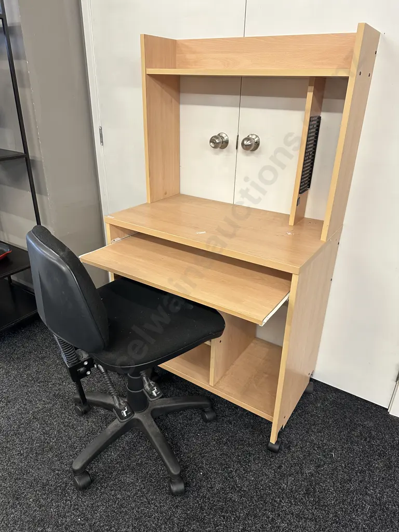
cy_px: 266
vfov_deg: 71.6
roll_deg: -1.8
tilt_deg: -26.4
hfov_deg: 56.8
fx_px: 369
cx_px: 200
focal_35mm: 24
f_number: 1.78
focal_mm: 6.86
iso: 200
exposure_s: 1/100
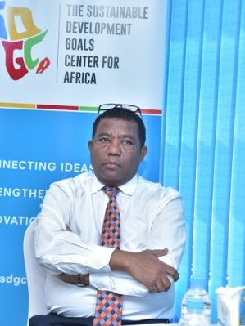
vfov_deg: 23.3
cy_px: 163
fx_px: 793
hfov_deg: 17.6
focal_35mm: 84
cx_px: 134
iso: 1000
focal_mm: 58
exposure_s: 1/250
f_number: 5
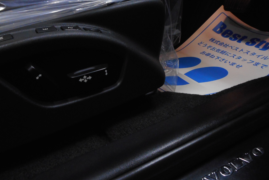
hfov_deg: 61.9
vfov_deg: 43.6
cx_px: 136
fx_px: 224
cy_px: 86
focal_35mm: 30
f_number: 3.7
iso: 400
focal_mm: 4.5
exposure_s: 1/25
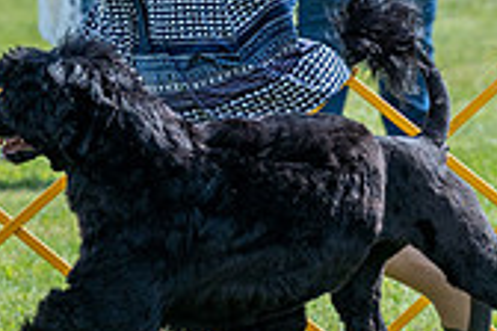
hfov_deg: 3.1
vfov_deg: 2.1
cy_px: -158
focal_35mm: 667
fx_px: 9208
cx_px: 155
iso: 400
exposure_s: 1/1600
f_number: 5
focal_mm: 152
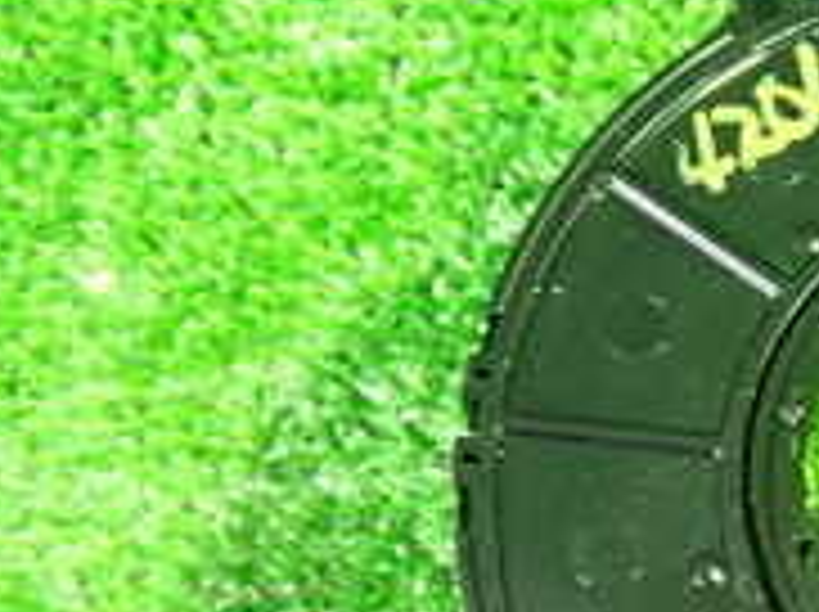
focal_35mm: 99
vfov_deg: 14.7
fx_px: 2339
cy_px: 585
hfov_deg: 18.6
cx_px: 1026
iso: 800
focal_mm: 5.4
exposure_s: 1/15
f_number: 2.3
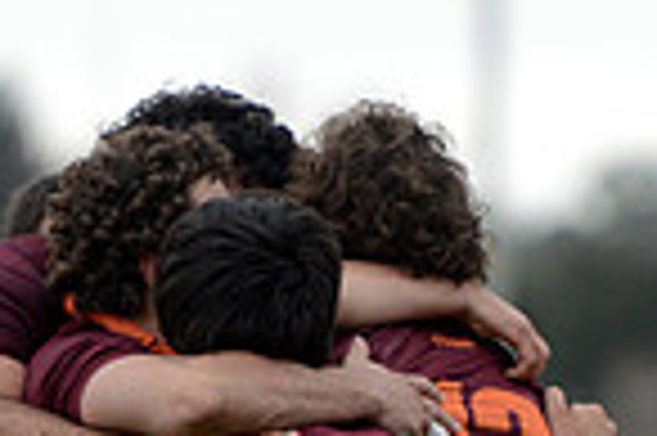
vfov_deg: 1.8
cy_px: 834
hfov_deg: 2.7
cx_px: 216
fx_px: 14146
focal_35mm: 776
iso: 1250
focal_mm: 195
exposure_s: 1/500
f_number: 2.8
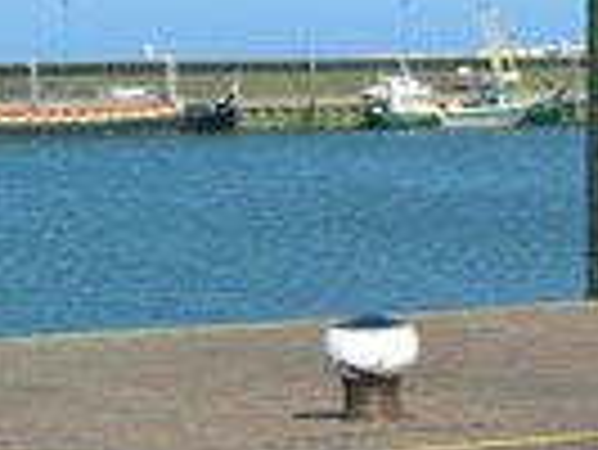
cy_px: 101
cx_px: 683
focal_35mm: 118
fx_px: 2040
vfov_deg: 12.5
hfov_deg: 16.1
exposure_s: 1/416
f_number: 4.9
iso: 50
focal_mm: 5.8
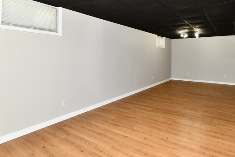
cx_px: 153
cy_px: 60
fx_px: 131
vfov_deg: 61.2
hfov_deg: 81.7
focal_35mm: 20
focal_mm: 14
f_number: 6.3
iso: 640
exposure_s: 1/60
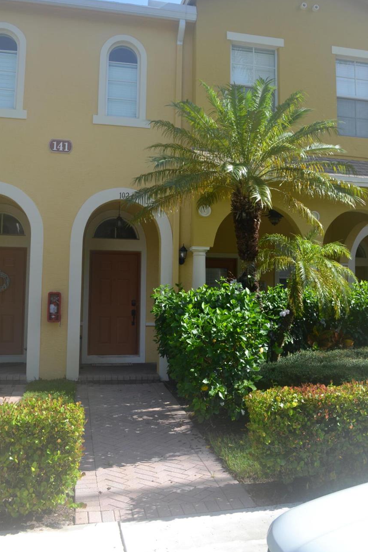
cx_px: 219
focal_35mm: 36
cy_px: 247
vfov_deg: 53.0
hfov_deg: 36.7
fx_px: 552
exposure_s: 1/160
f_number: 6.3
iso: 100
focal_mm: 20
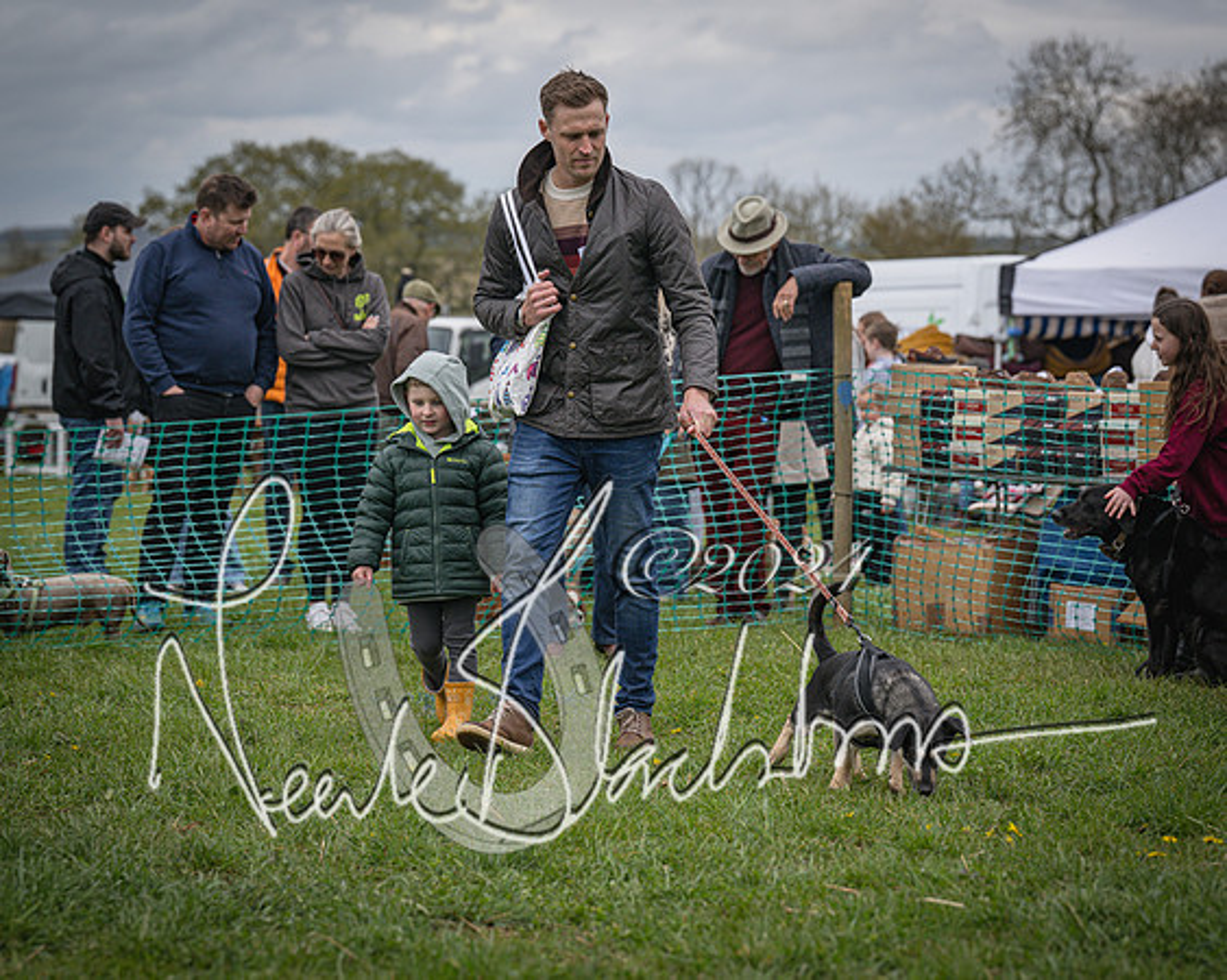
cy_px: 490
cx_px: 614
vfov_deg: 15.7
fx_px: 3557
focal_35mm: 98
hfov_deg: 19.6
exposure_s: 1/4000
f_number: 4
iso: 400
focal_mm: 87
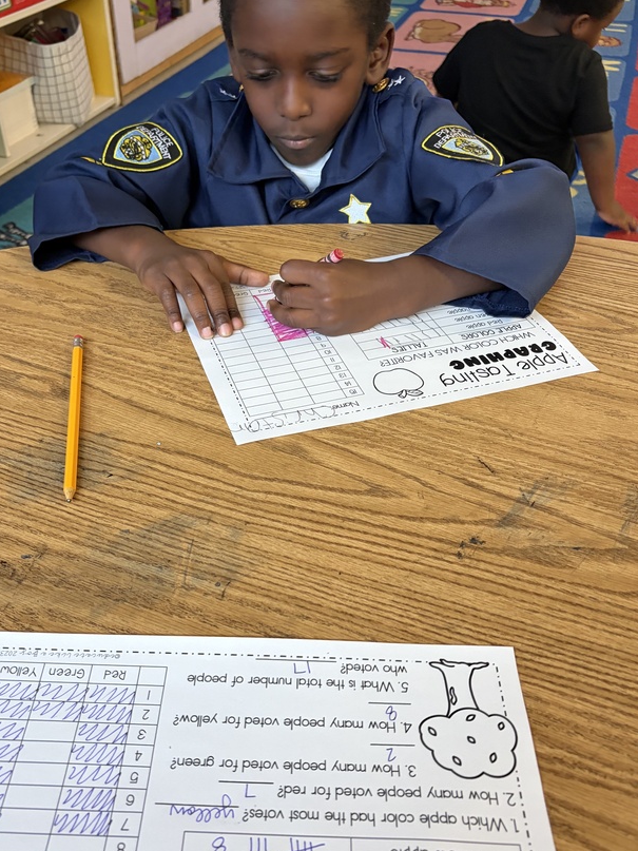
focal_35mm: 33
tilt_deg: -40.3
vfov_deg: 55.4
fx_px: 811
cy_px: 437
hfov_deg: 42.9
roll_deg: +0.7
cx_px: 281
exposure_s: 1/60
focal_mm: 5.96
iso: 250
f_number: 1.6
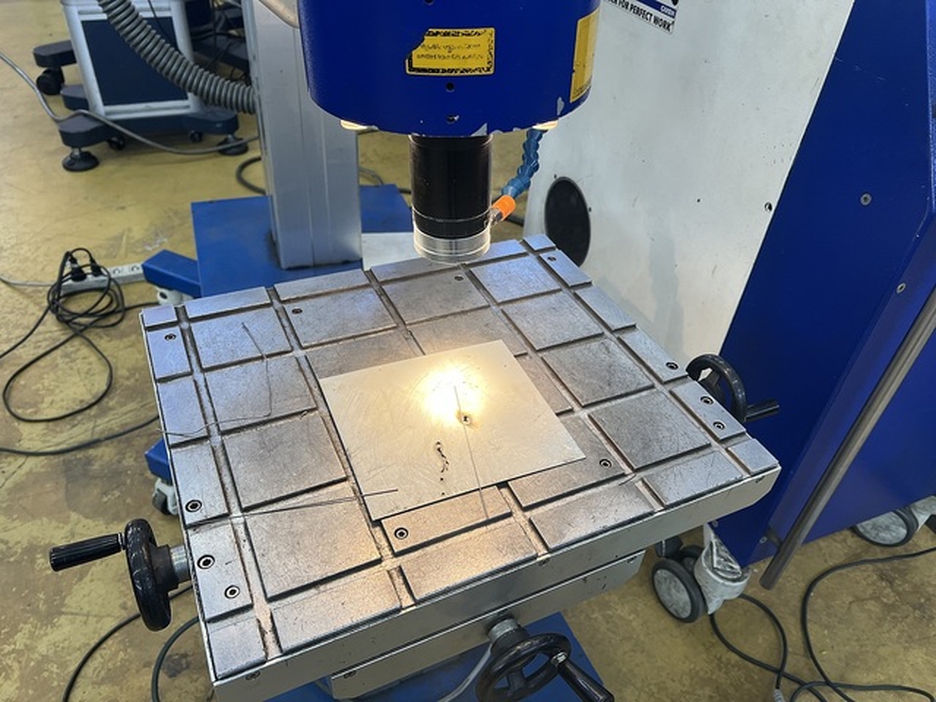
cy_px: 351
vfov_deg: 53.1
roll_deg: -4.3
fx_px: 703
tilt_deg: -39.0
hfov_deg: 67.3
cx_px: 468
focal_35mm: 26
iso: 40
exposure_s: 1/100
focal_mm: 5.7
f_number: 1.5
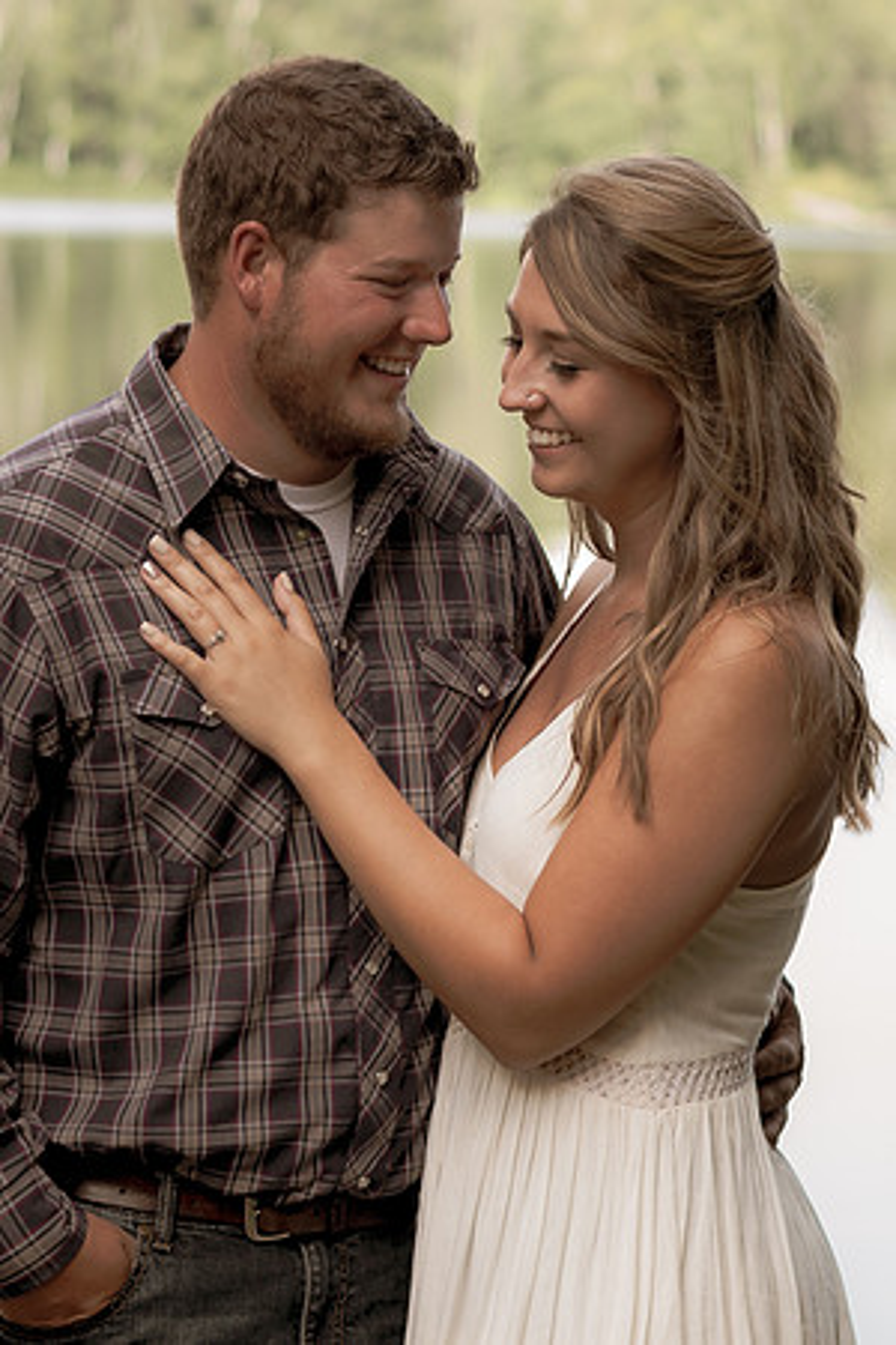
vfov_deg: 11.3
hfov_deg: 7.5
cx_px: 582
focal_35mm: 182
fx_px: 6791
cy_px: 688
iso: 320
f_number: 2.8
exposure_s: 1/500
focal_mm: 50
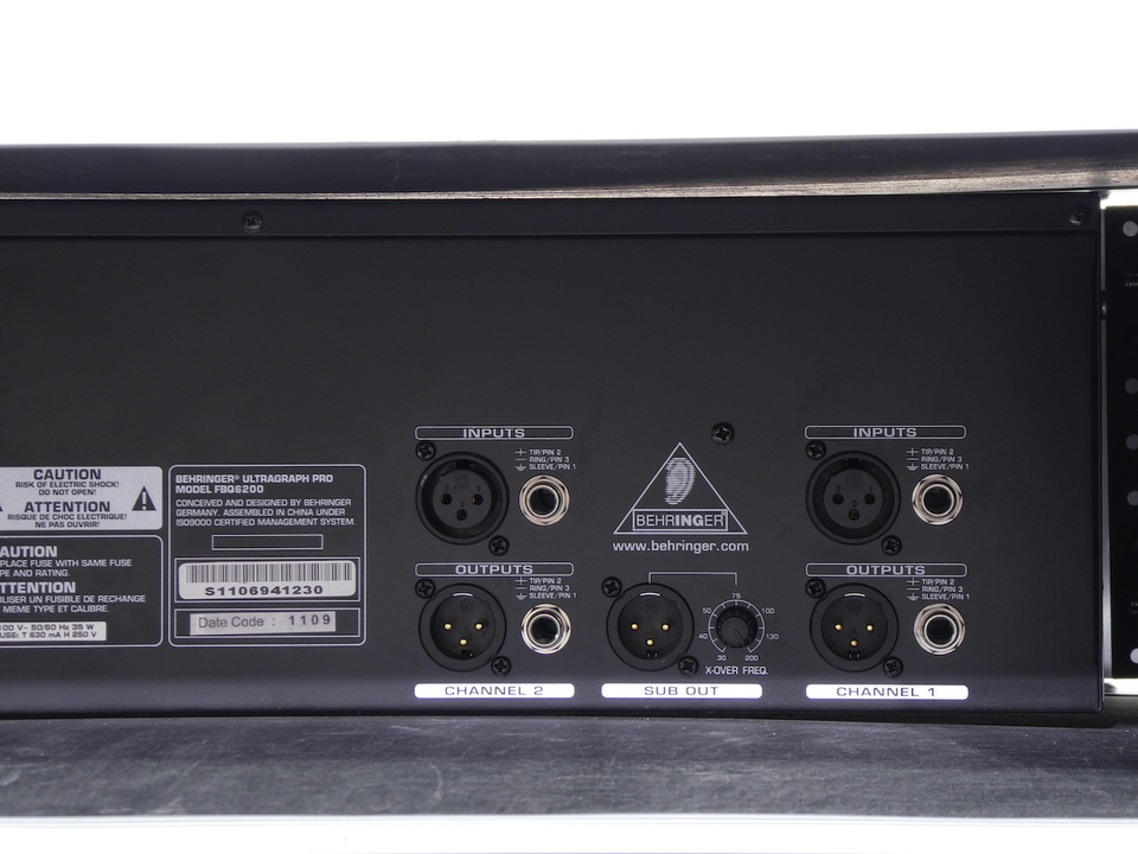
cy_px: 427
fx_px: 4076
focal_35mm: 124
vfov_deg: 12.0
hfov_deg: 15.9
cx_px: 569
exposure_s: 2
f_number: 5.2
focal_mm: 22.3
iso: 100
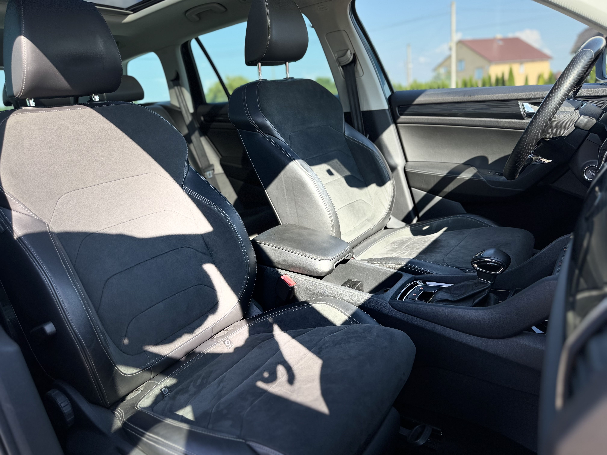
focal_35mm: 24
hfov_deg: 71.6
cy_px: 228
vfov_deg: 56.8
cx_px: 304
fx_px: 421
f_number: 1.78
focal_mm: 6.76
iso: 80
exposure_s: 1/842
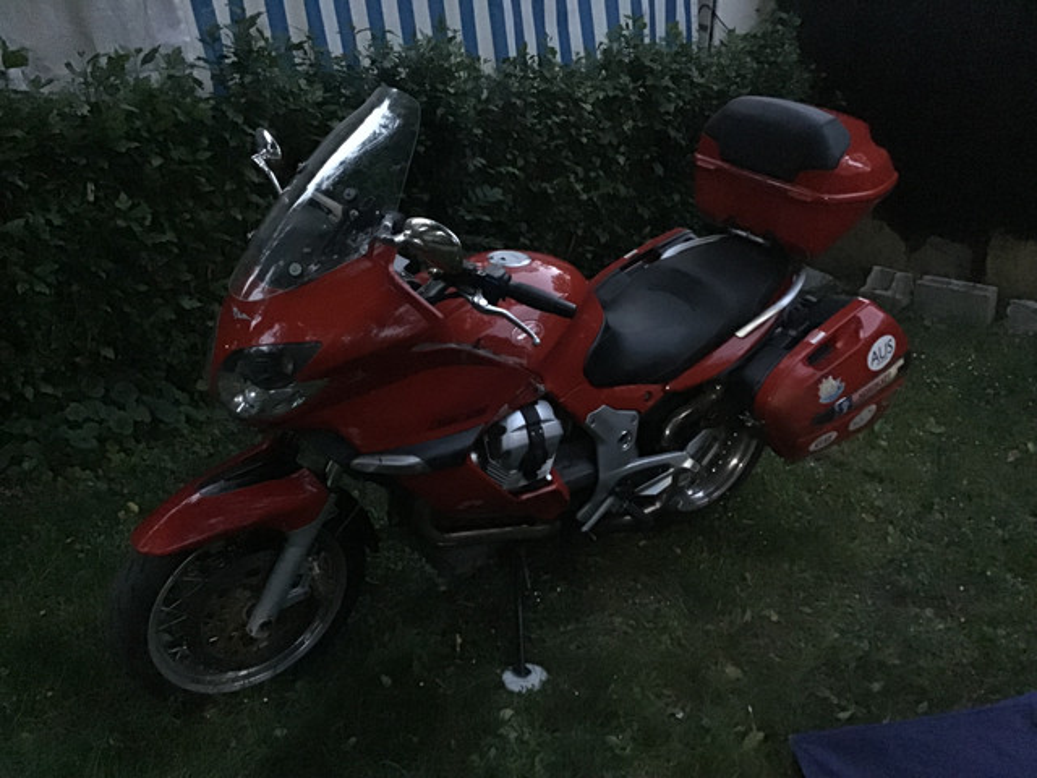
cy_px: 389
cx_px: 518
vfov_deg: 45.4
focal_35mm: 31
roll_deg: -1.3
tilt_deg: -22.8
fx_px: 929
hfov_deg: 58.4
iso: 800
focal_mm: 3.3
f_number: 2.4
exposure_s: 1/17
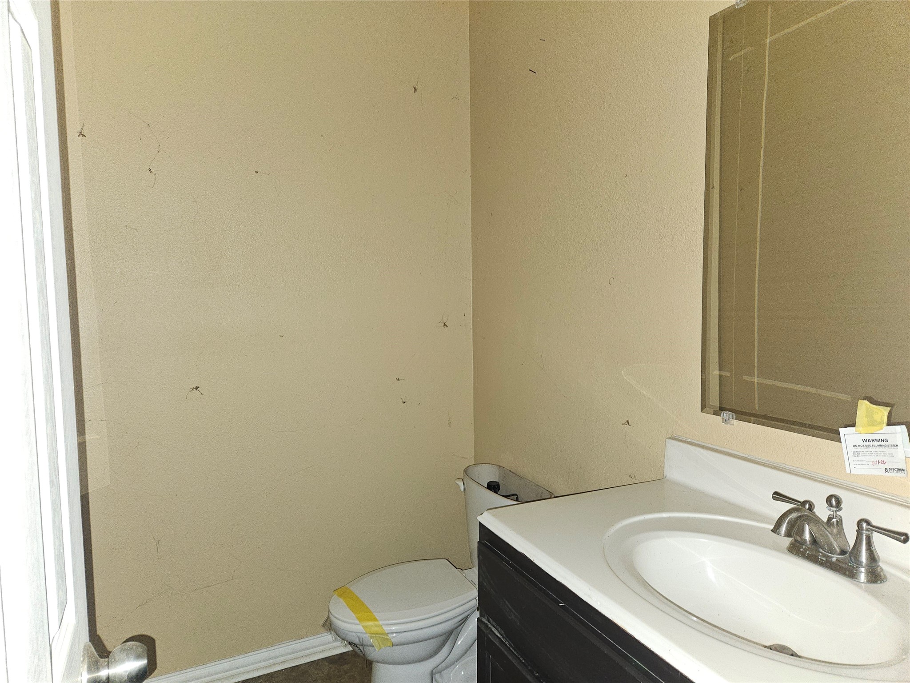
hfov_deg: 73.9
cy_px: 342
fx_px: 605
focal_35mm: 23
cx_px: 455
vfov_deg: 58.9
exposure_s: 1/10.9
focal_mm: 5.4
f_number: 1.8
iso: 125
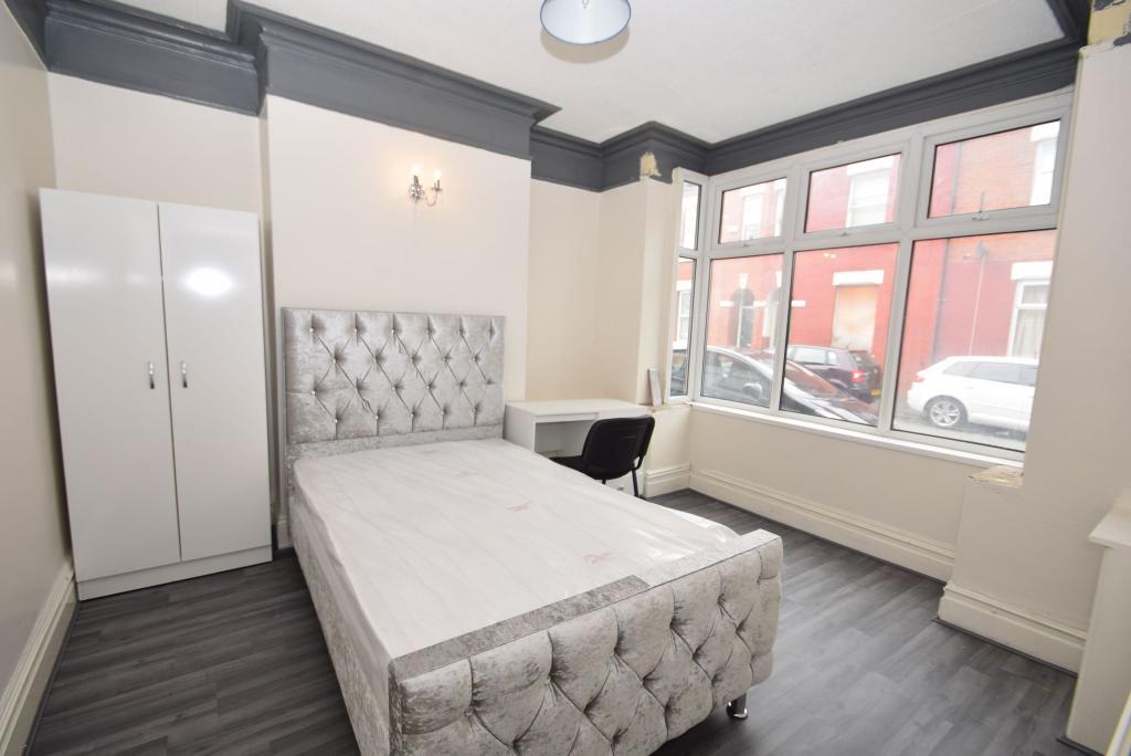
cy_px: 378
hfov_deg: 100.4
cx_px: 566
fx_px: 471
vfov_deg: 77.4
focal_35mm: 15
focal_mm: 10
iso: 250
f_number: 5
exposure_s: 1/200
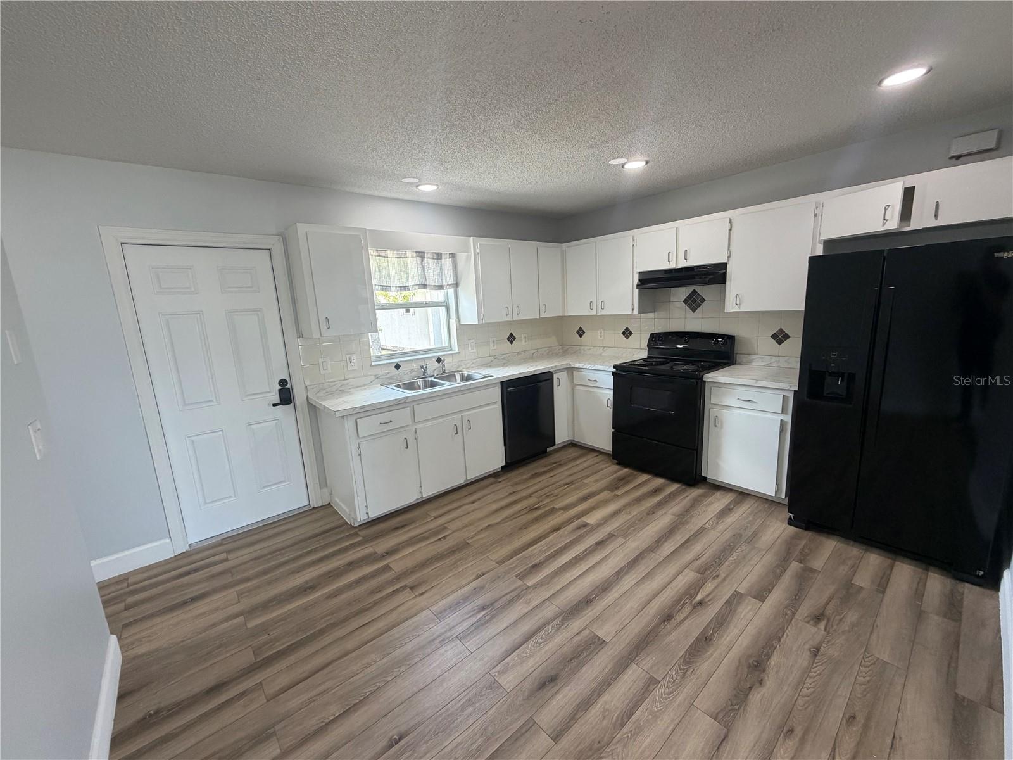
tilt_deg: -10.6
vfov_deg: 85.7
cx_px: 506
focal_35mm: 14
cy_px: 380
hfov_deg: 102.1
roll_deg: +3.3
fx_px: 410
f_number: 2.2
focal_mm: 2.22
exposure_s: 1/120
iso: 250
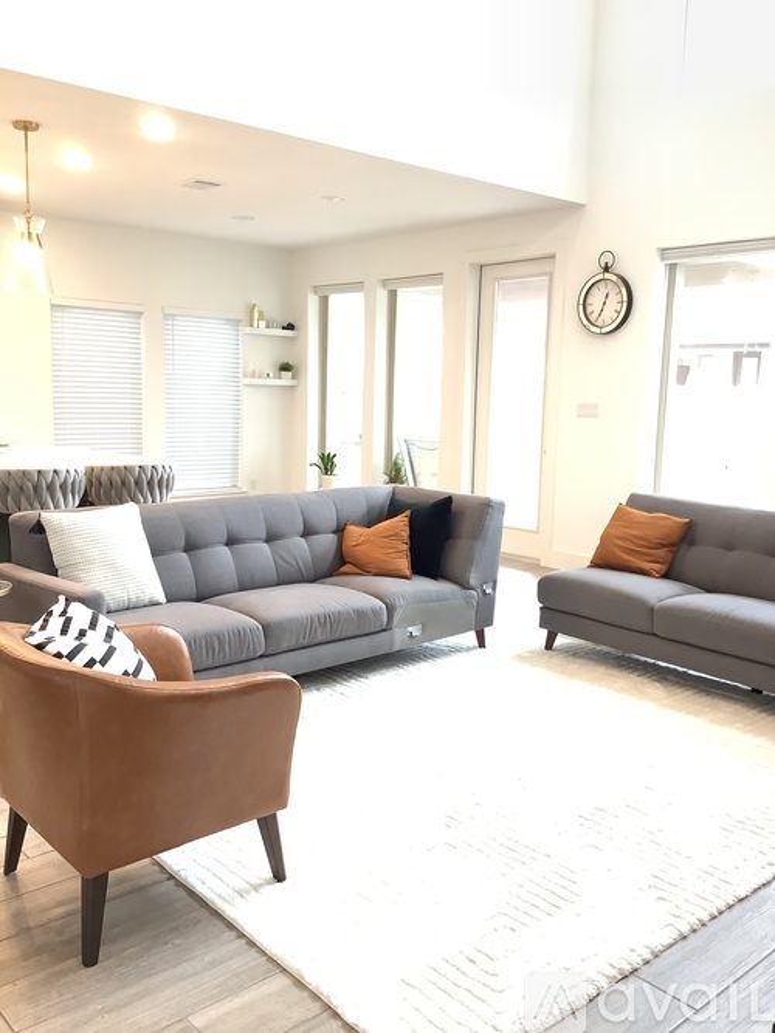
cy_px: 516
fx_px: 926
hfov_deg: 45.4
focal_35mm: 31
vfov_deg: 58.4
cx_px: 388
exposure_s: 1/60
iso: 250
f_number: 2.4
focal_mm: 3.3
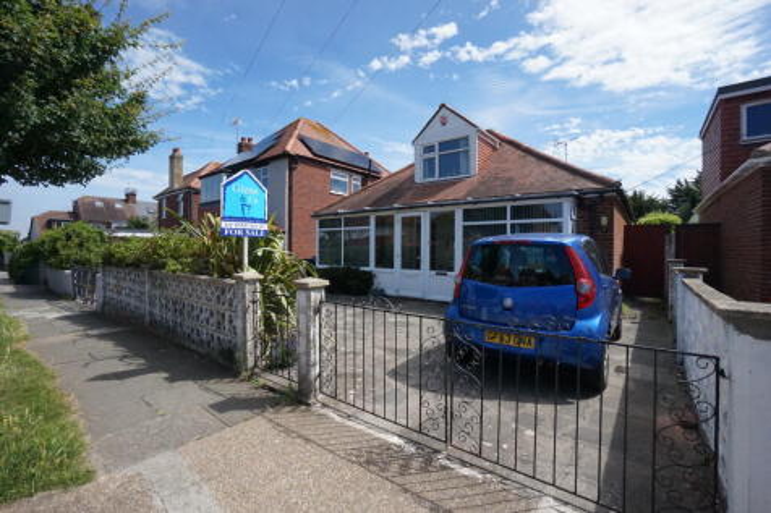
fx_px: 321
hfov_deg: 100.4
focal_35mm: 15
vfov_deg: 77.3
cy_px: 256
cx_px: 386
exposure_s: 1/1250
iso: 1600
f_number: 13
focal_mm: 10
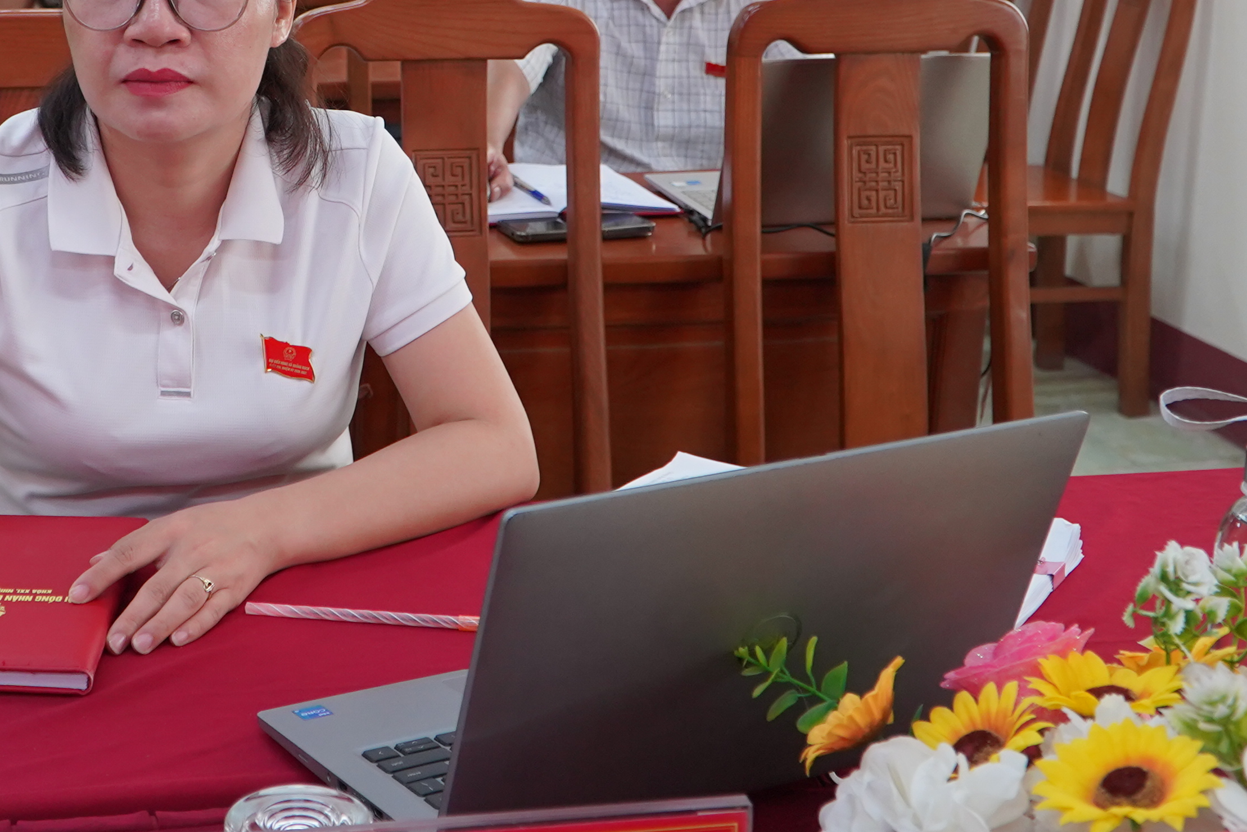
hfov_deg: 35.4
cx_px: 311
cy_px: 122
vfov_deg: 24.1
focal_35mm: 55
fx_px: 1905
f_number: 4
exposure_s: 1/160
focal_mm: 21
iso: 1250
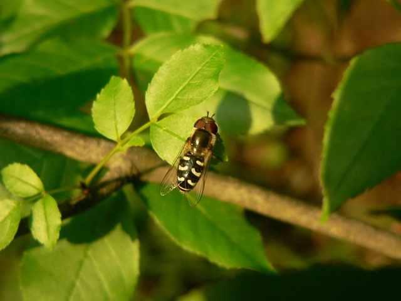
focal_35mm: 82
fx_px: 950
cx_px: 200
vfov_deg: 18.0
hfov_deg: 23.8
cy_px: 150
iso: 150
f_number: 2.8
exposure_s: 1/100
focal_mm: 13.6
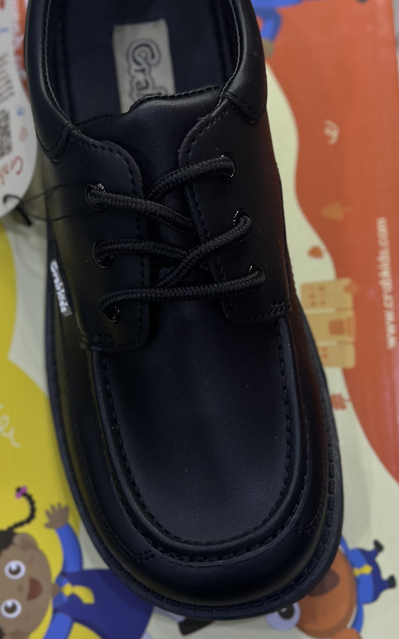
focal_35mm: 72
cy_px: 309
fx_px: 1253
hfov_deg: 18.1
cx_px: 211
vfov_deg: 28.6
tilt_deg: -79.1
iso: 80
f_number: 1.78
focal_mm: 6.86
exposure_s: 1/215
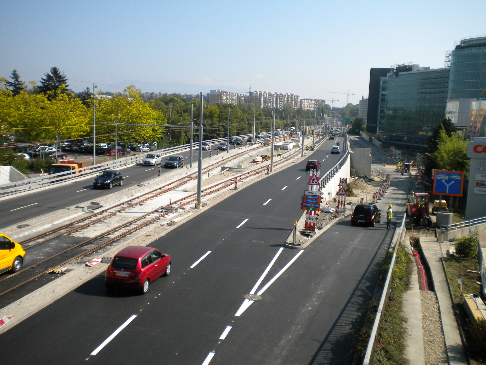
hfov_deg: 52.6
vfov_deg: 40.7
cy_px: 182
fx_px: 491
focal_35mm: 35
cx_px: 243
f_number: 4.6
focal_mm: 6.3
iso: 80
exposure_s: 1/626
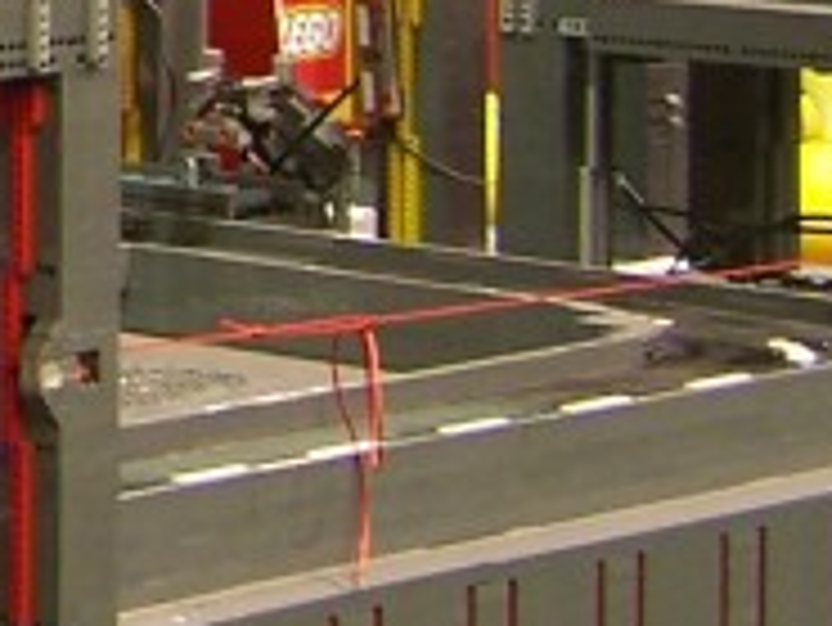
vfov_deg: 6.9
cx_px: -1007
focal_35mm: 210
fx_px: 5051
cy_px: -495
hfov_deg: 8.7
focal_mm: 6.3
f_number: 2.8
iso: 80
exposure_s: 1/2
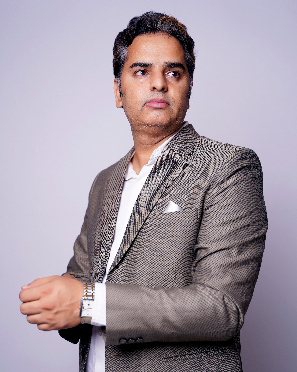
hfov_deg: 27.1
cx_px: 148
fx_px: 615
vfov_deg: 33.6
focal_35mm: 56
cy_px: 200
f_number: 2.8
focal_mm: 49
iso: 200
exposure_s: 1/800
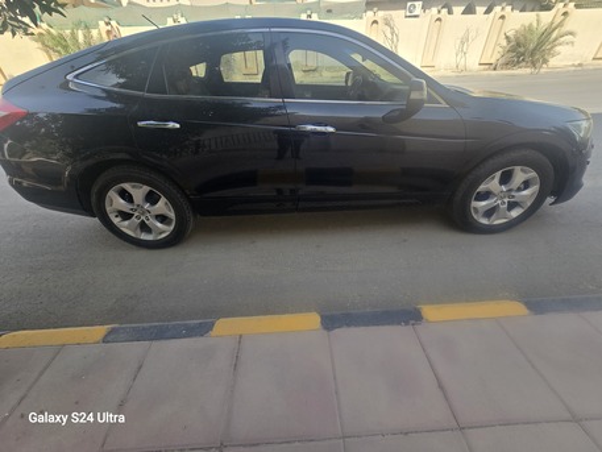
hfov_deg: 106.2
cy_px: 226
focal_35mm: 13
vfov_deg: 89.9
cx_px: 301
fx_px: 226
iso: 50
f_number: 2.2
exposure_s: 1/707
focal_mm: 2.2
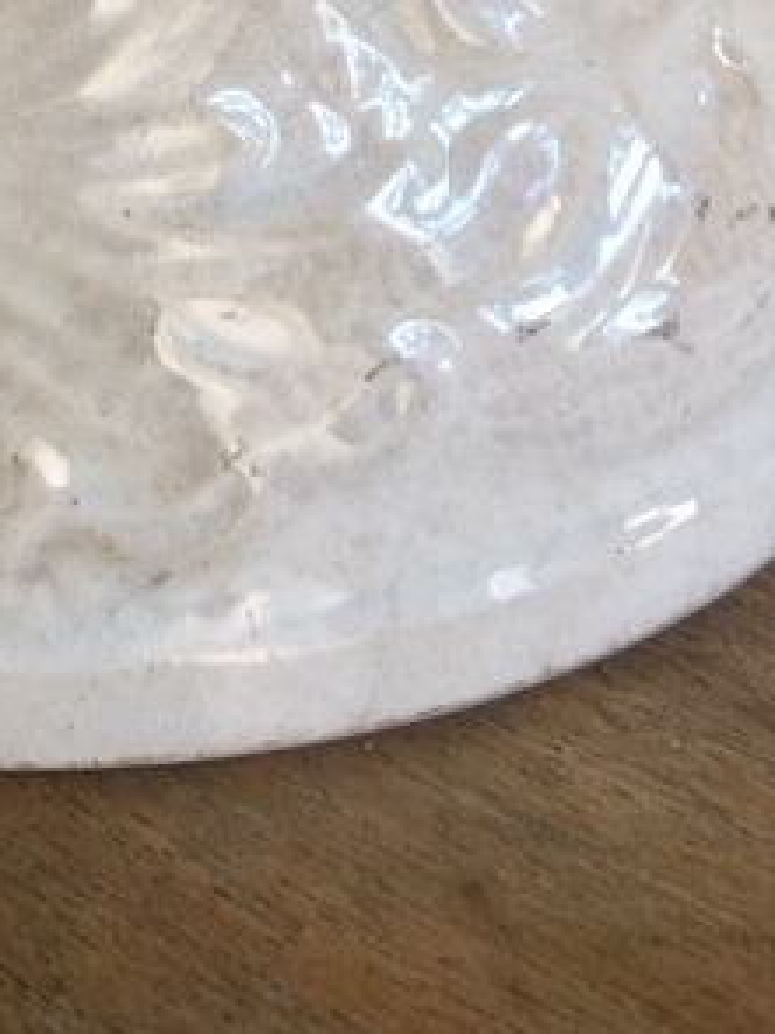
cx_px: -11
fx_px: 1882
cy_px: -28
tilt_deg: -23.7
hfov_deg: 22.3
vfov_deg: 28.6
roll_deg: +2.8
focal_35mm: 63
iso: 64
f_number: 2.2
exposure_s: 1/17
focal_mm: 4.15
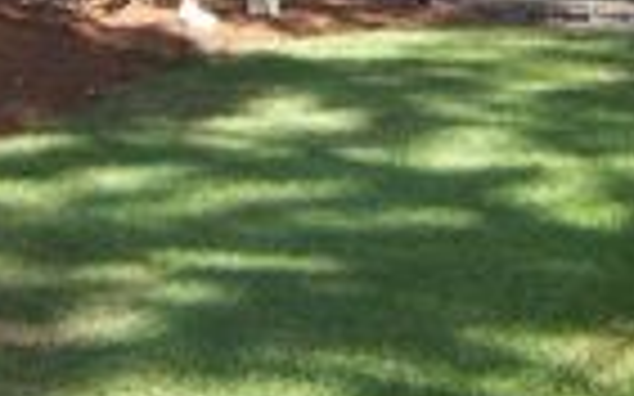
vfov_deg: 9.9
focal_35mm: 124
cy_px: -358
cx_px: 427
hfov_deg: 16.8
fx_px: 2142
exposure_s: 1/350
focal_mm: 5.5
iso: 80
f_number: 3.4
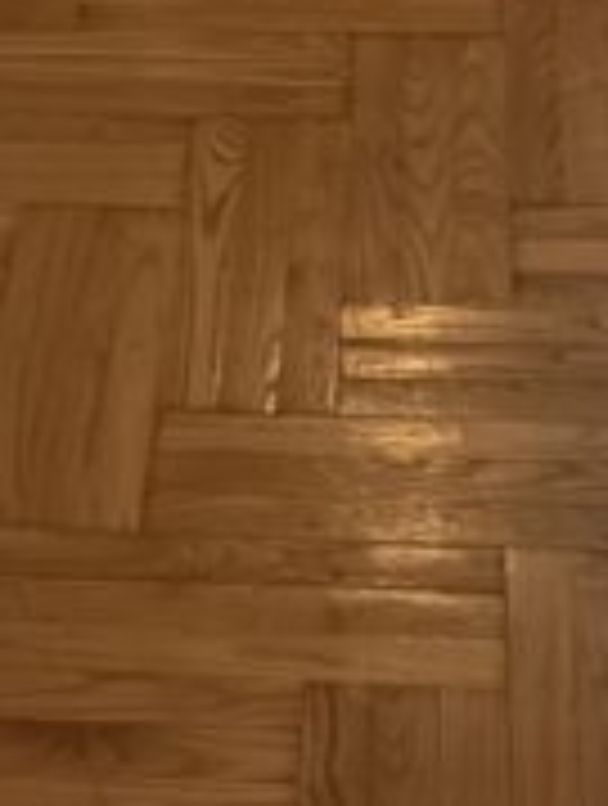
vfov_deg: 10.9
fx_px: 3197
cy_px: -1436
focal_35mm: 137
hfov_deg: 10.8
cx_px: 36
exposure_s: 1/33.3
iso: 471
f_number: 1.7
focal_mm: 5.27
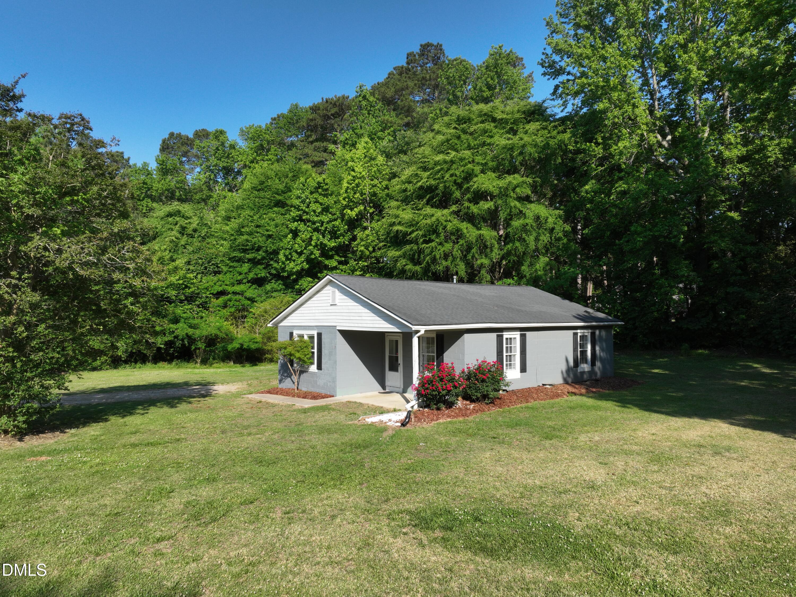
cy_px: 298
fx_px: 552
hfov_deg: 71.6
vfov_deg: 56.8
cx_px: 398
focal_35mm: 24
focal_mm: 12.29
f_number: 8
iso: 100
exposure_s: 1/200
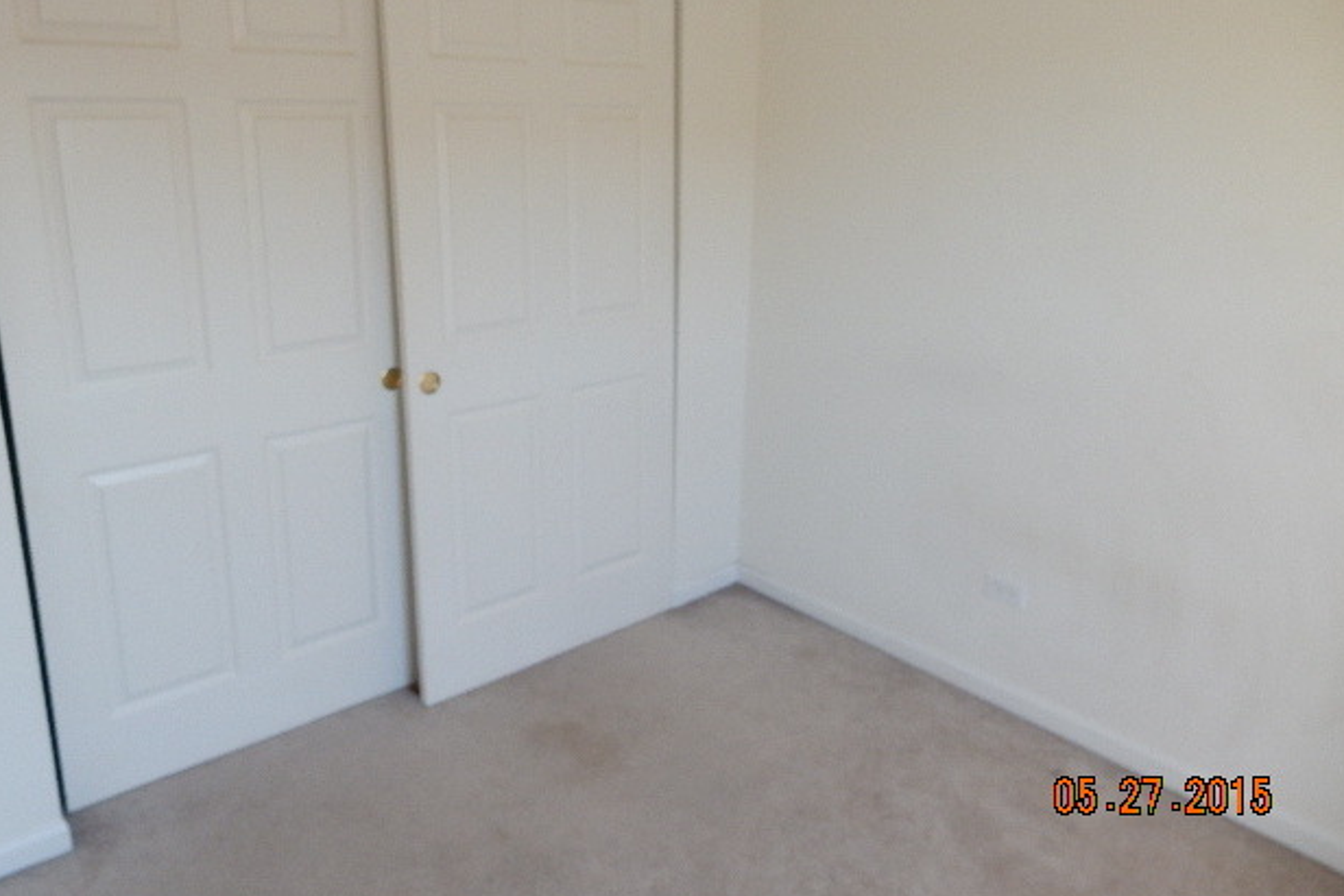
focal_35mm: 27
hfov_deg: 67.4
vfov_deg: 47.8
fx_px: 1008
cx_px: 657
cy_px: 382
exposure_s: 1/30
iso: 160
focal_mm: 4.5
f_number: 3.7
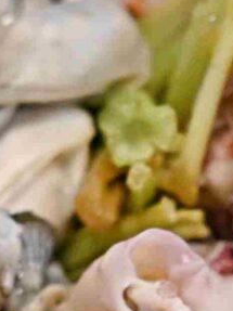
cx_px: 327
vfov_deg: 3.1
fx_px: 5775
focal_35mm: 643
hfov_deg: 2.3
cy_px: 330
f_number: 3.2
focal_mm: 50
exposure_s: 1/160
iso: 720
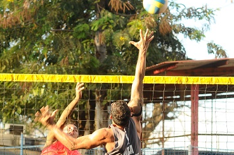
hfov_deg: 10.3
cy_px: 68
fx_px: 1292
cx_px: 82
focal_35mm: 199
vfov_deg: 6.9
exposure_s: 1/250
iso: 200
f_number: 7.1
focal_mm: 70
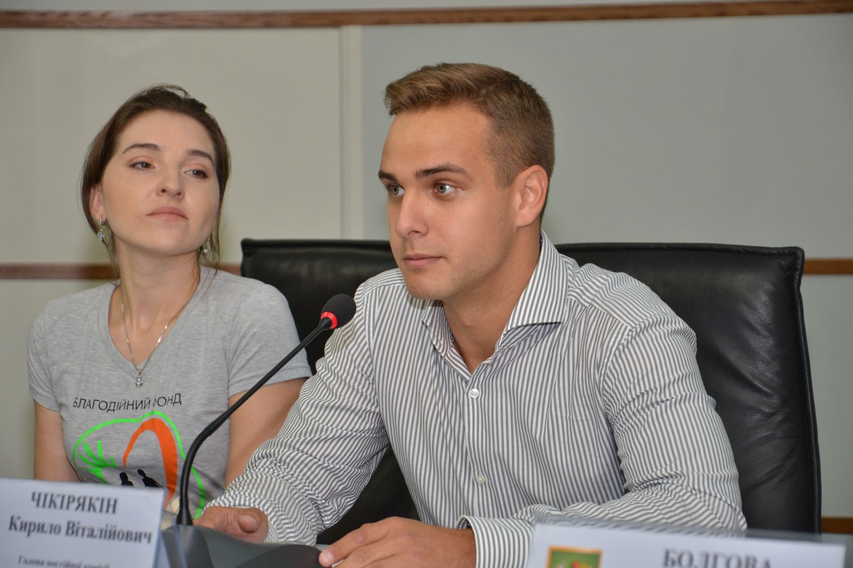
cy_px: 285
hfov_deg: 18.0
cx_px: 424
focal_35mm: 114
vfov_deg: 12.1
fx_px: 2689
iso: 500
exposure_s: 1/250
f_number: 5.3
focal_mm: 75
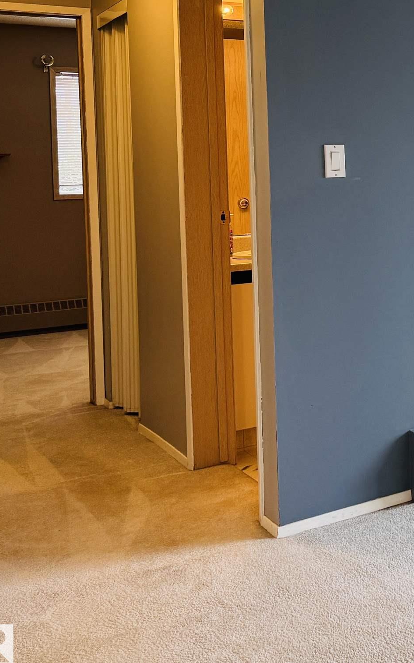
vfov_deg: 38.0
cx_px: 646
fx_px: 939
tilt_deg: -1.0
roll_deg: +1.3
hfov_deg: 20.6
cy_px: 176
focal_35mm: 52
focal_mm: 6.76
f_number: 1.78
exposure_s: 1/120
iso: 125
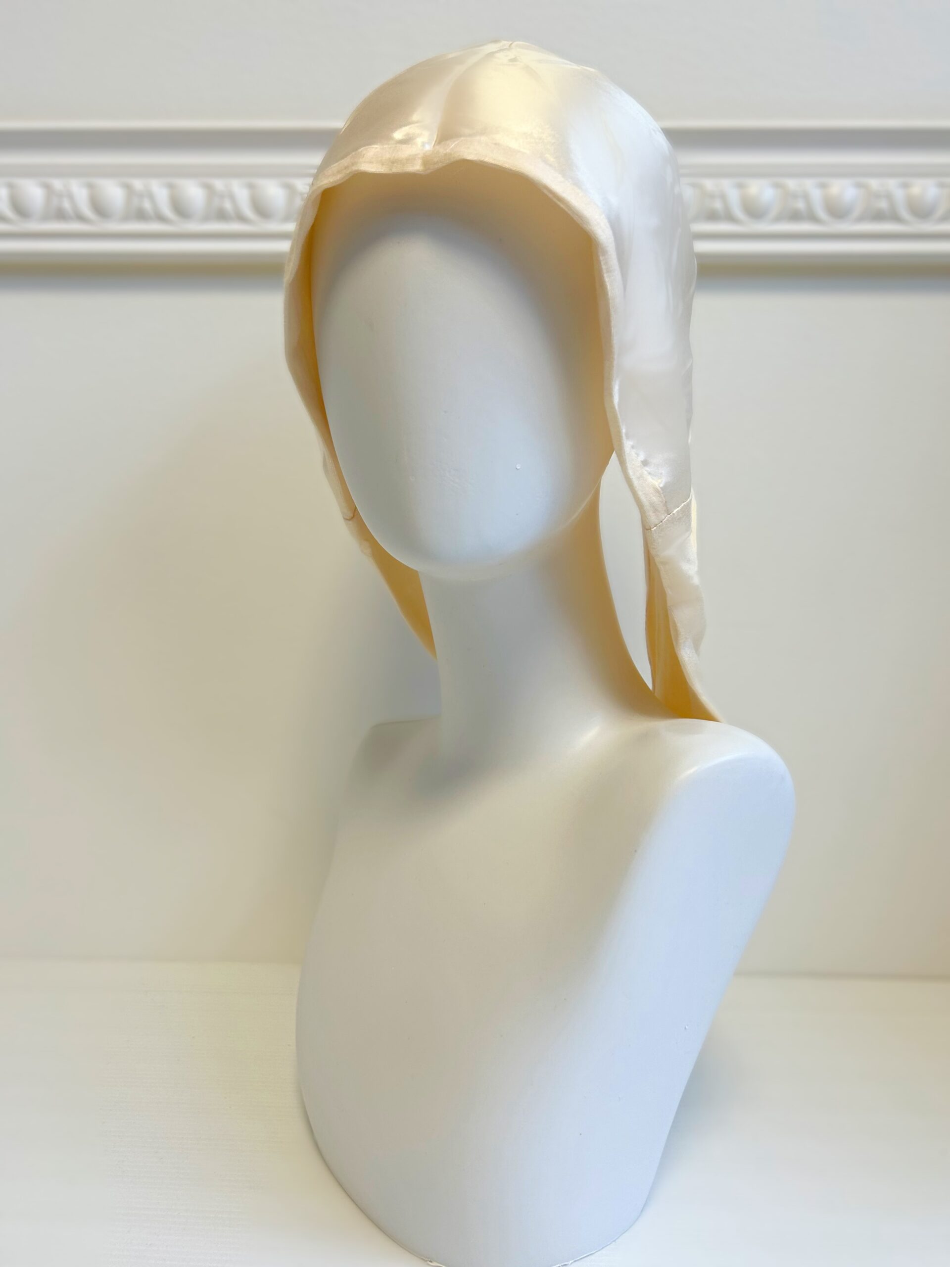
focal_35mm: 26
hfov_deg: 53.1
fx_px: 951
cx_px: 475
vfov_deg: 67.3
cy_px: 634
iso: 64
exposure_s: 1/100
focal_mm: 5.7
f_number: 1.5
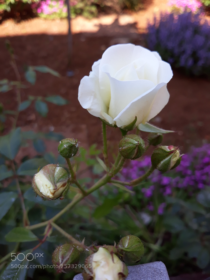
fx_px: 218
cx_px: 105
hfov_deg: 51.4
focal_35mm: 27
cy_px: 140
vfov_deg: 65.3
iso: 40
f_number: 1.7
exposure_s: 1/412
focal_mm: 3.71
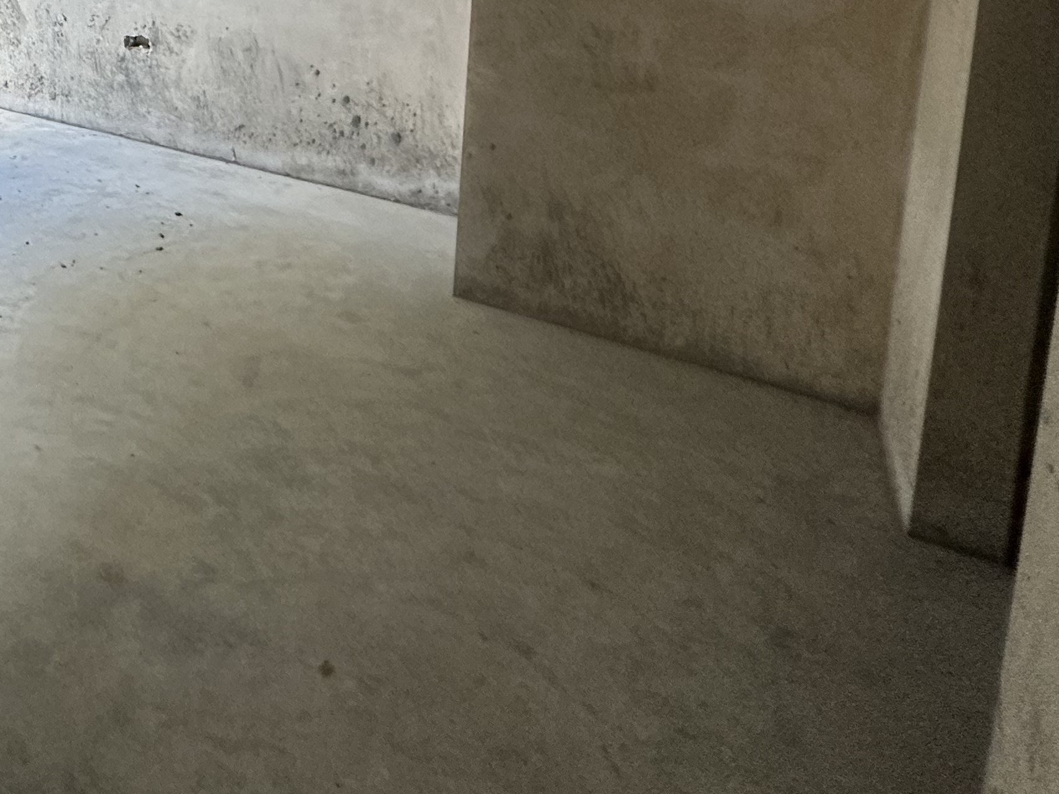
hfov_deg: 47.6
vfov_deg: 36.3
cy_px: -82
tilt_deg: -6.5
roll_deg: +0.3
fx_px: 1009
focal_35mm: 33
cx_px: 41
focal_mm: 2.22
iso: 400
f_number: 2.2
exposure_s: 1/76
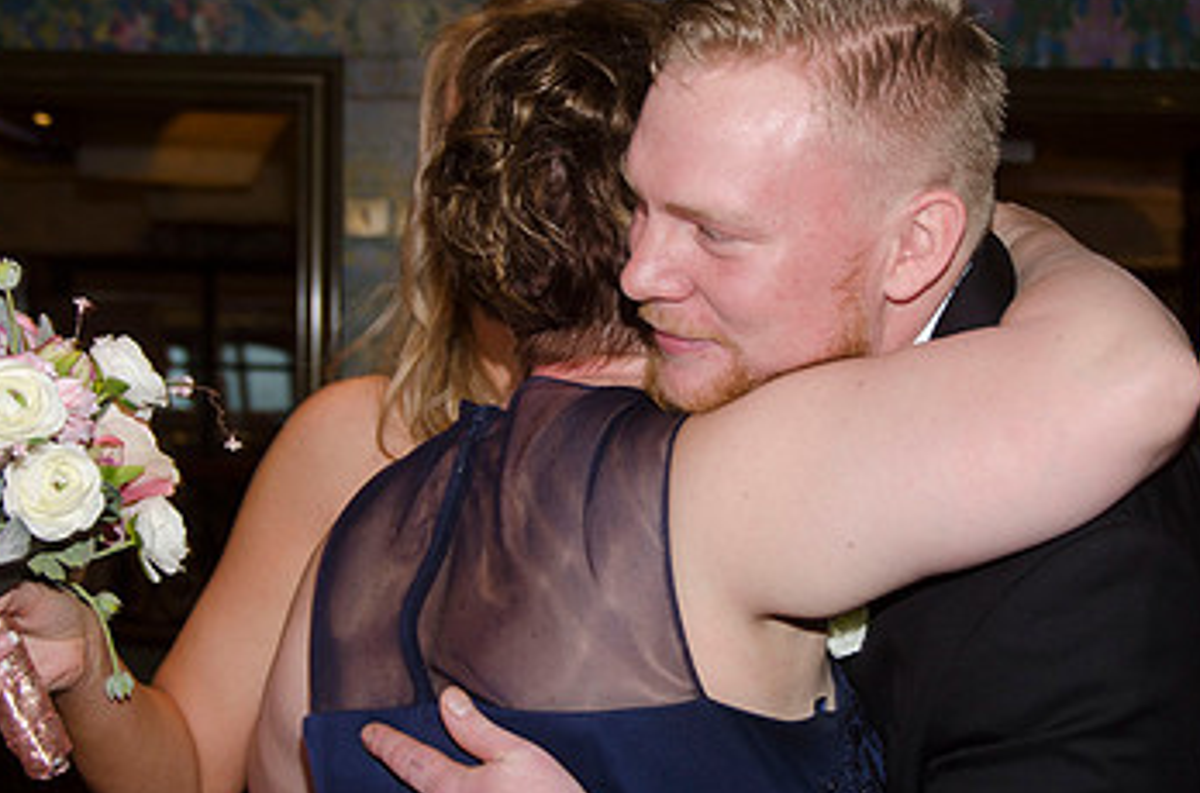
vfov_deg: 13.6
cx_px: 700
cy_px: 417
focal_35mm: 100
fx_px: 3324
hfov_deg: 20.4
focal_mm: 40
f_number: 5.6
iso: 400
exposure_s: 1/60
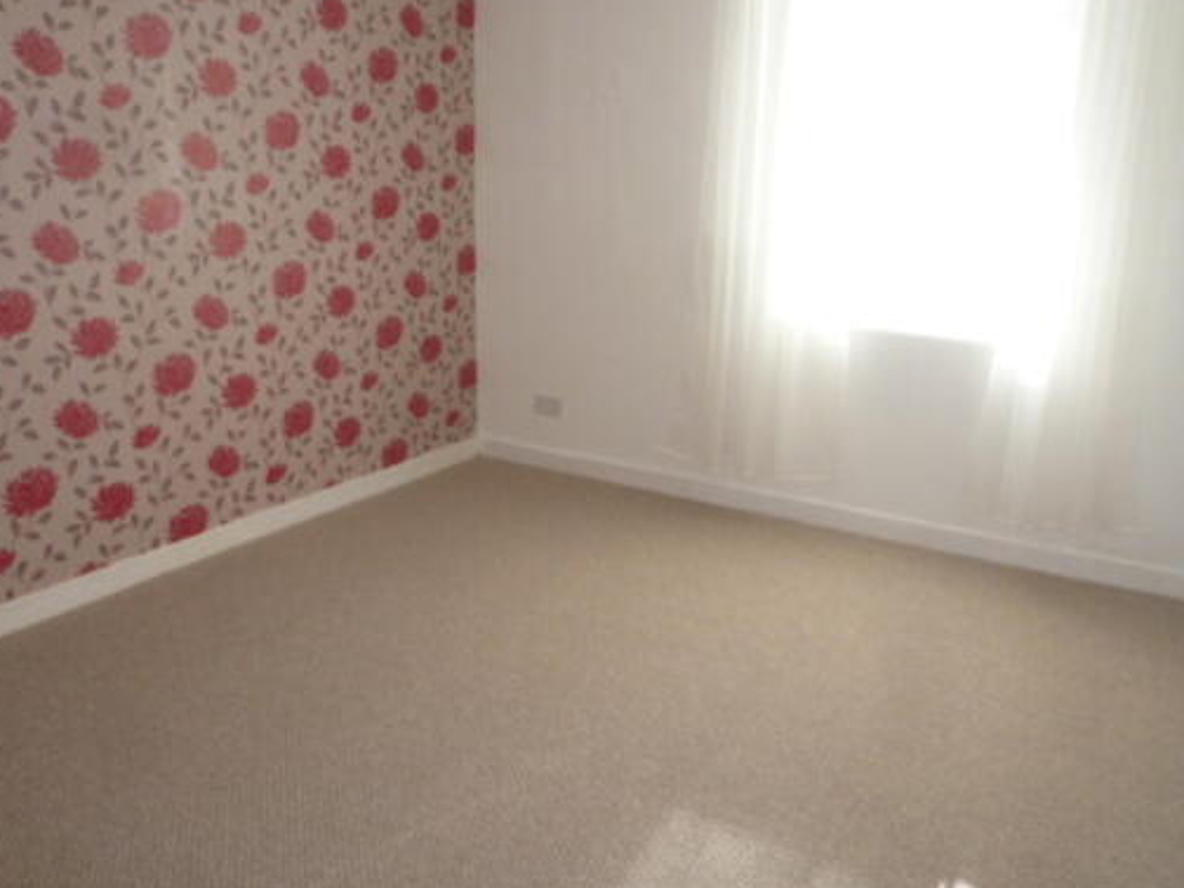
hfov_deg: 61.7
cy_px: 451
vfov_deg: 48.2
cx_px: 594
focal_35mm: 29
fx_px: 992
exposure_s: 1/40
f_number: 2.8
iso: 100
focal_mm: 4.5
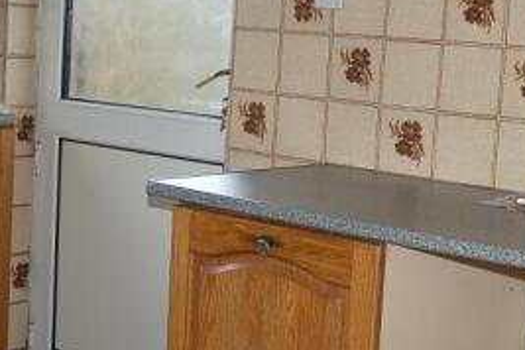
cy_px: 153
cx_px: 315
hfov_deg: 25.0
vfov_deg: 16.8
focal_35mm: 81
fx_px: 1181
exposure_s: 1/60
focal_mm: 22
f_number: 3.8
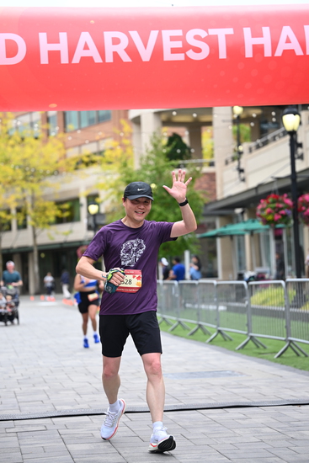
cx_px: 154
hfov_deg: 15.5
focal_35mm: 88
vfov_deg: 23.1
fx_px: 1132
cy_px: 232
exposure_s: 1/2000
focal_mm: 88
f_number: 2.8
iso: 640
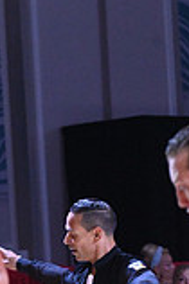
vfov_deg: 3.5
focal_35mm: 588
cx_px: 100
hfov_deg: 2.3
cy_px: 475
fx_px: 4640
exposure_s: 1/400
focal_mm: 160
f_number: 8
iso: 4000
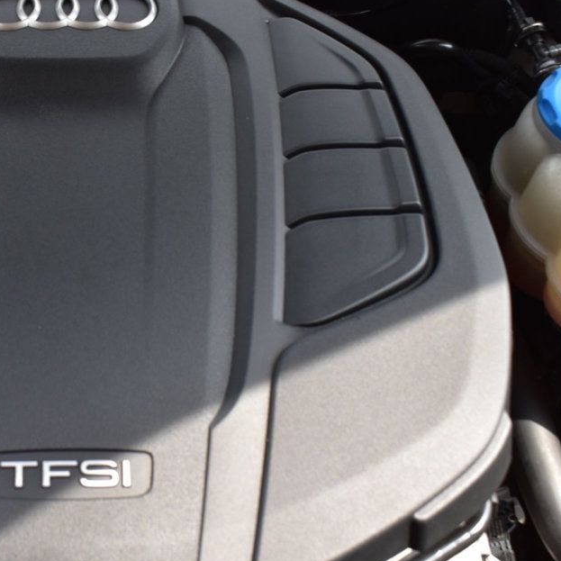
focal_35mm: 61
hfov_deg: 27.7
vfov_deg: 28.3
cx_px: 109
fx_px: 1113
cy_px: 260
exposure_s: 1/160
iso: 400
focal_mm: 29
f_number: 9
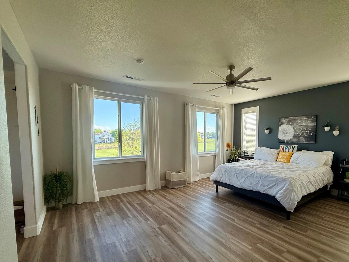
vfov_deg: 74.3
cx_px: 204
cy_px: 149
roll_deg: -0.3
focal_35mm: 17
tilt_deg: -3.7
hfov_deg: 90.2
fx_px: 171
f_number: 2.2
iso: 64
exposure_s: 1/146
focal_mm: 2.22
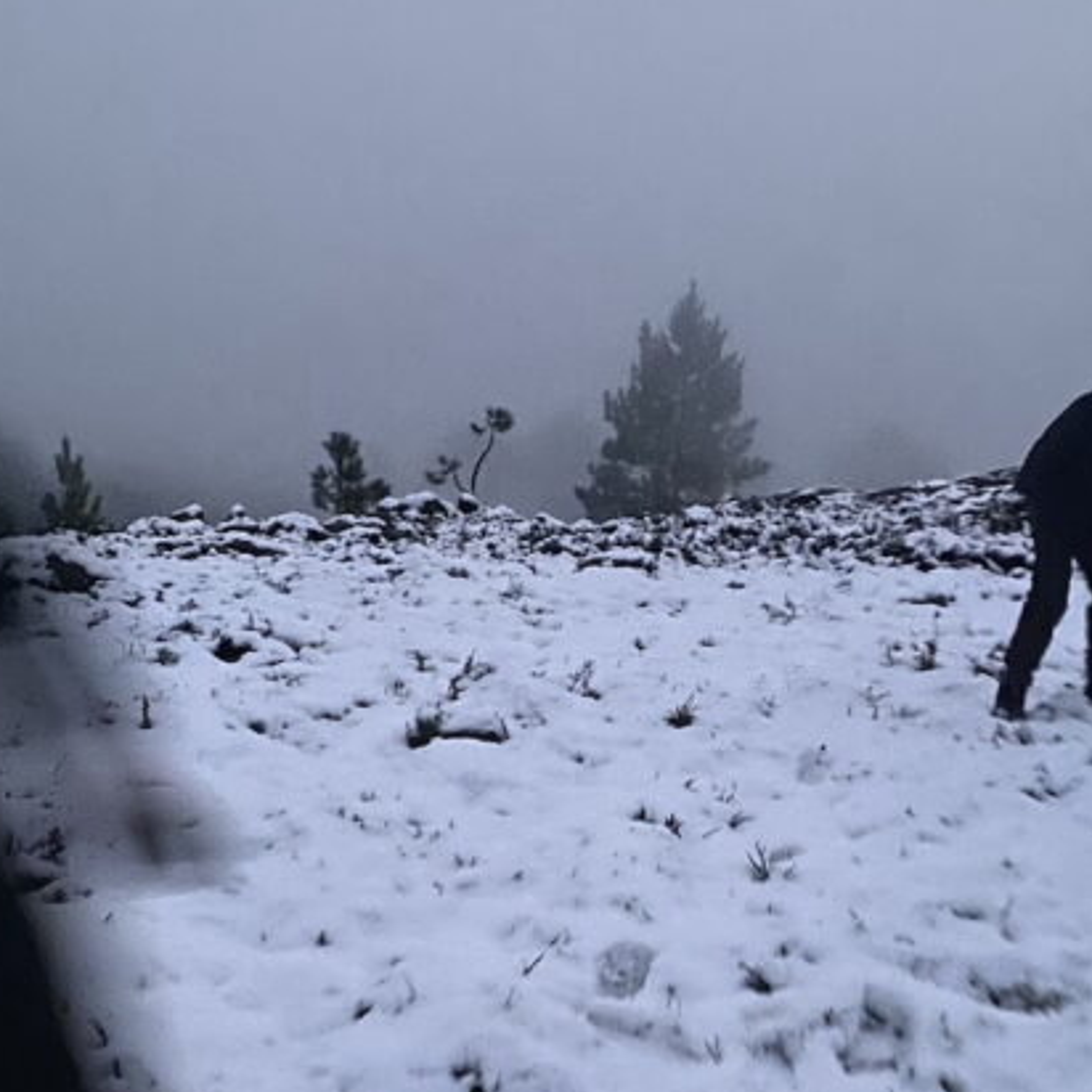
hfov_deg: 35.4
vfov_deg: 34.8
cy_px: 778
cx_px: 549
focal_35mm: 48
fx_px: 1713
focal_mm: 4.25
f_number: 1.8
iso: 500
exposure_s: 1/9
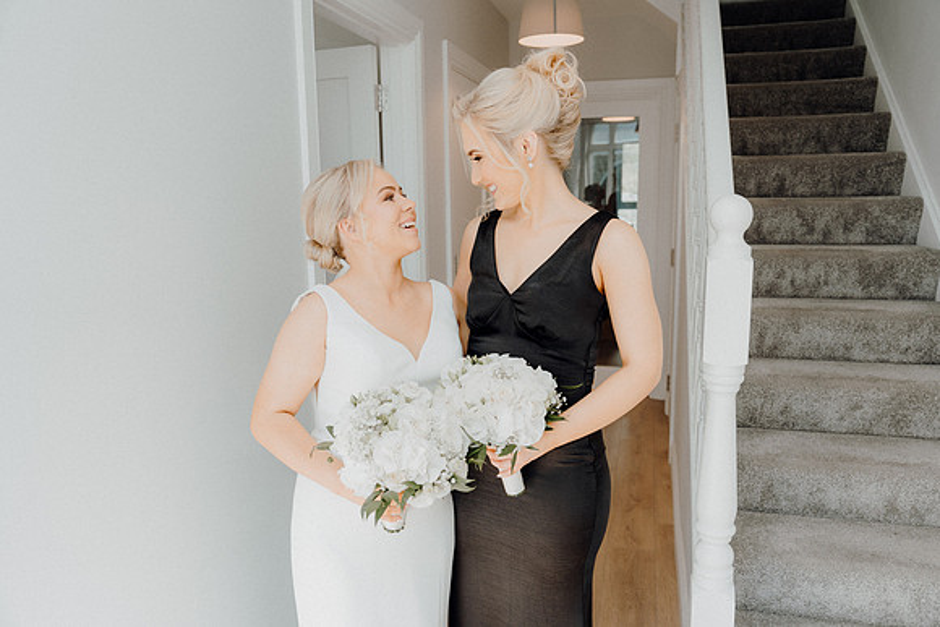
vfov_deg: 47.9
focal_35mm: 27
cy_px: 314
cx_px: 470
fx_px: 705
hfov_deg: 67.4
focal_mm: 27
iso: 125
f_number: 3.5
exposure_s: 1/160
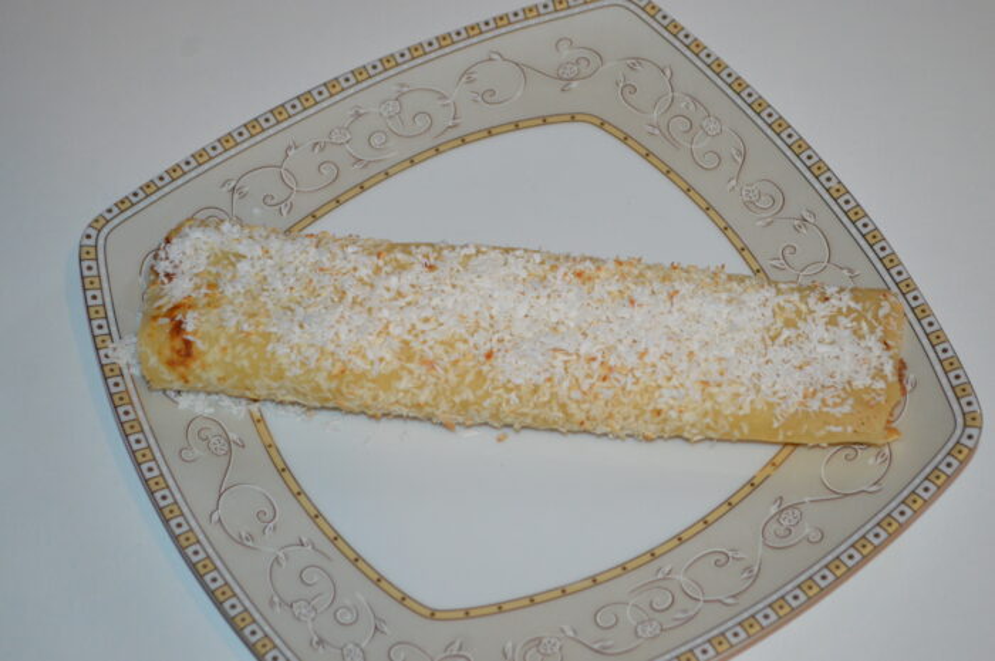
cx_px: 498
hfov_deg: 28.1
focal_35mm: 72
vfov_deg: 18.9
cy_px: 330
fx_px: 1988
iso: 900
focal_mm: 48
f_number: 5.3
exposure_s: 1/60
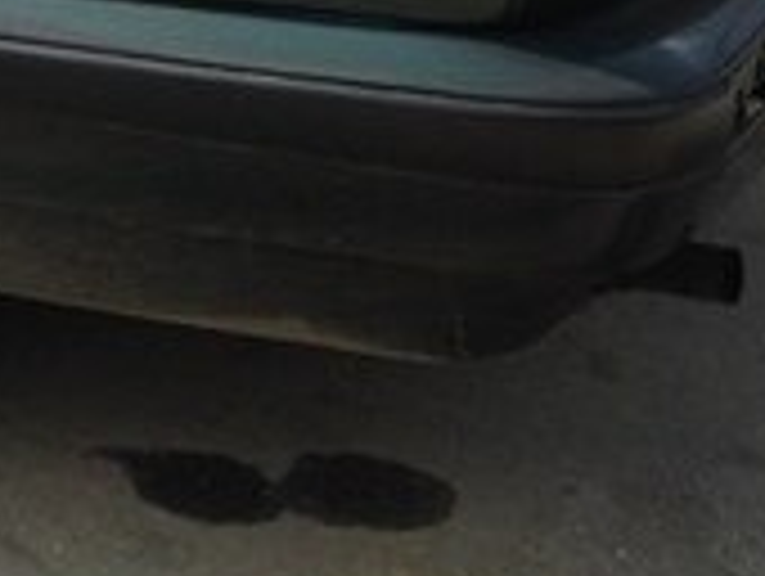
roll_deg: +3.6
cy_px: -191
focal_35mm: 128
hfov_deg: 14.3
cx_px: -423
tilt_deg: -14.8
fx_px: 2833
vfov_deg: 11.3
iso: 50
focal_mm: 4.12
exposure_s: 1/723
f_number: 2.4
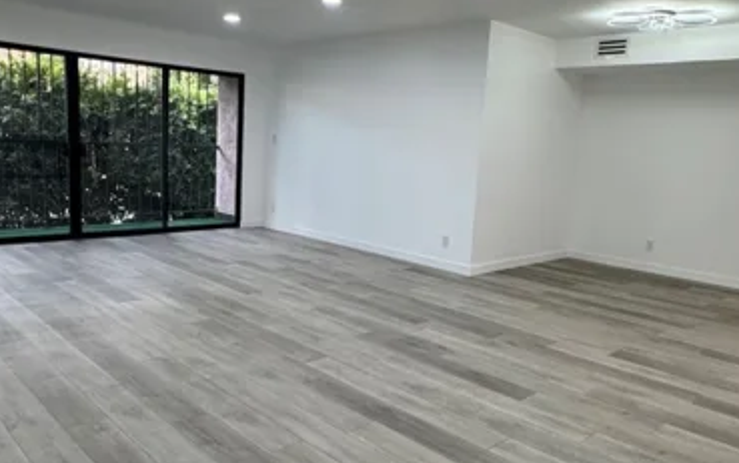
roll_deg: -2.8
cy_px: 237
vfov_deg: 41.9
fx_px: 604
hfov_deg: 62.9
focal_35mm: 30
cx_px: 361
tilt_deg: -9.6
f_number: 2.2
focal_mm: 2.22
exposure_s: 1/120
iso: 200
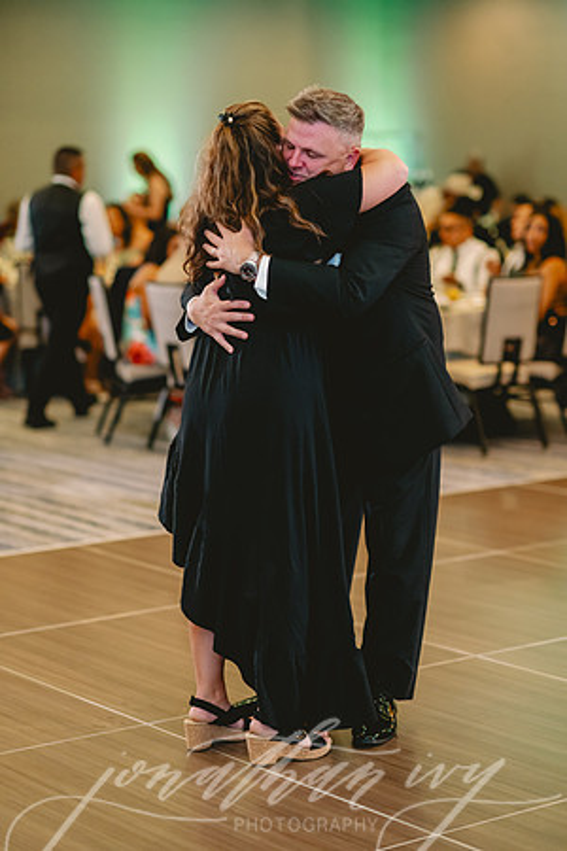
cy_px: 426
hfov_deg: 16.1
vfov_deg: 23.9
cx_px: 284
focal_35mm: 85
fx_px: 2008
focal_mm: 85
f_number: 2
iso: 2500
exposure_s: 1/125
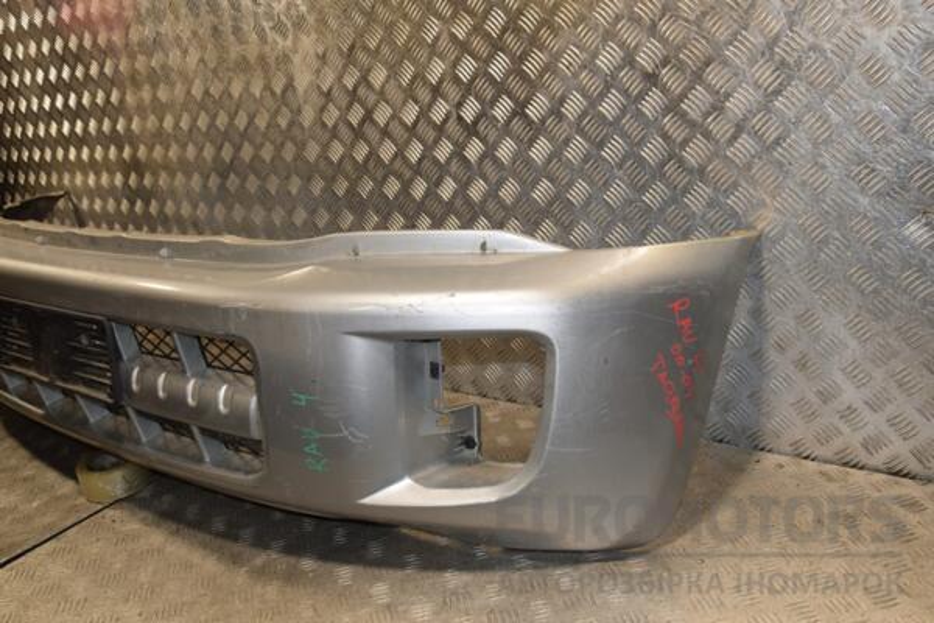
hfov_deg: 59.5
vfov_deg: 41.7
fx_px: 817
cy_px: 312
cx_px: 467
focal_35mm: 32
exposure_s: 1/200
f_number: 5.6
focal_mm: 21
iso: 800
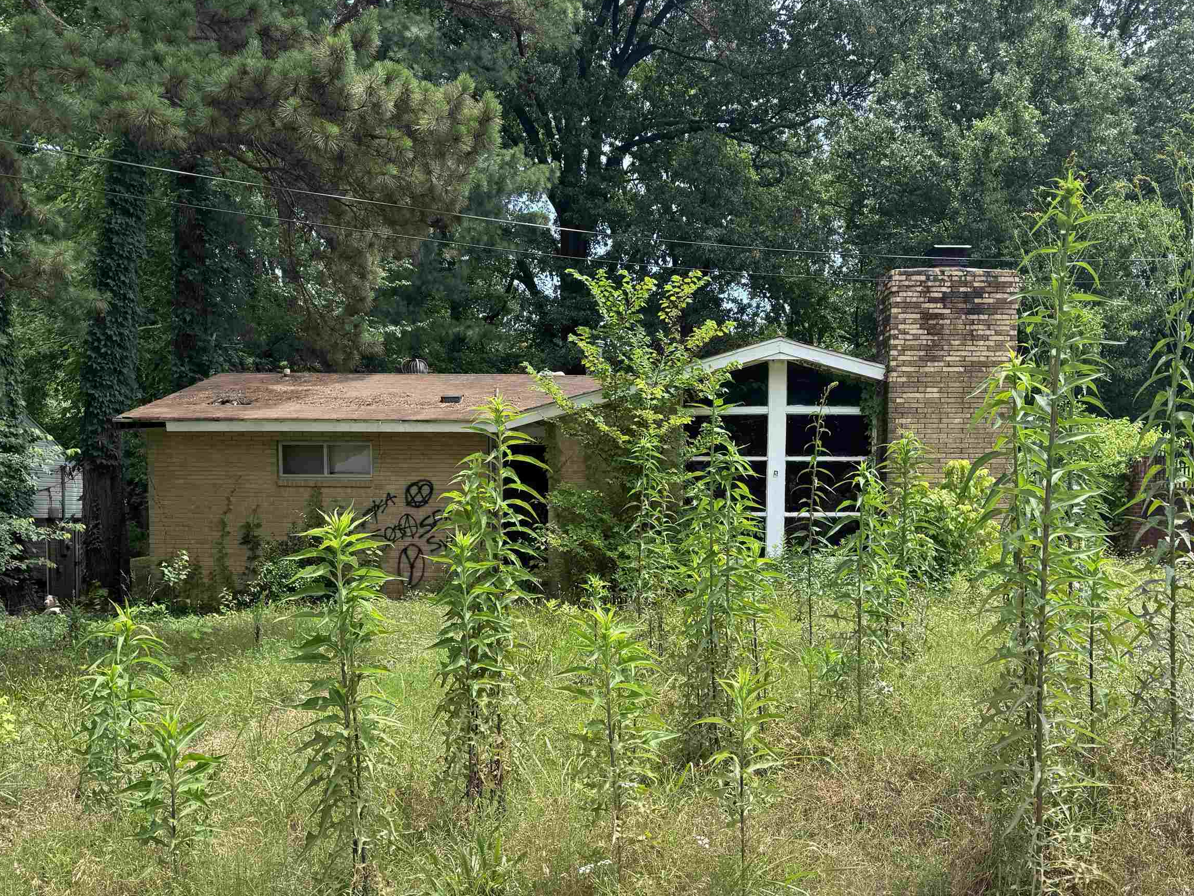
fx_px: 1104
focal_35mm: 32
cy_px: 581
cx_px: 644
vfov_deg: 43.7
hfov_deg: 56.7
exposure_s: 1/1094
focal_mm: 6.76
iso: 80
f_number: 1.78
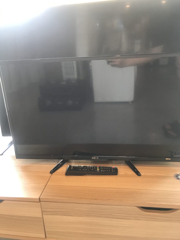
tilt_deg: -17.1
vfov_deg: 63.4
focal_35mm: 28
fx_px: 194
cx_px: 90
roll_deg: +2.8
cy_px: 120
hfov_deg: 49.7
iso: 32
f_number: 1.8
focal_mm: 3.99
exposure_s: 1/30
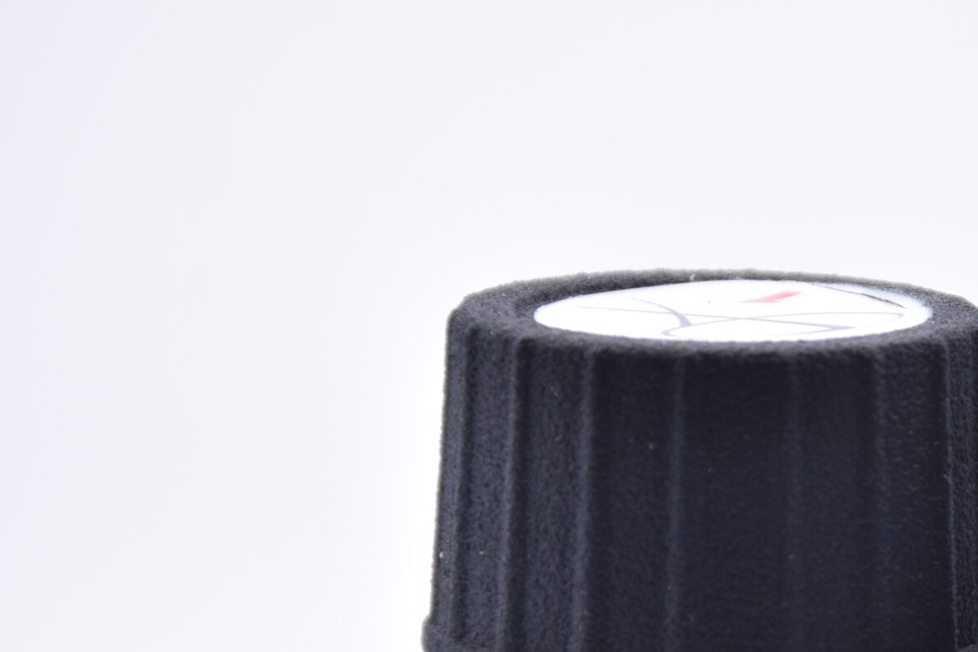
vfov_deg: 3.0
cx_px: 1042
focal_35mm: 454
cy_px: 634
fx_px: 12331
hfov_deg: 4.5
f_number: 9
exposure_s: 1/6
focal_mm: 140
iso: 100
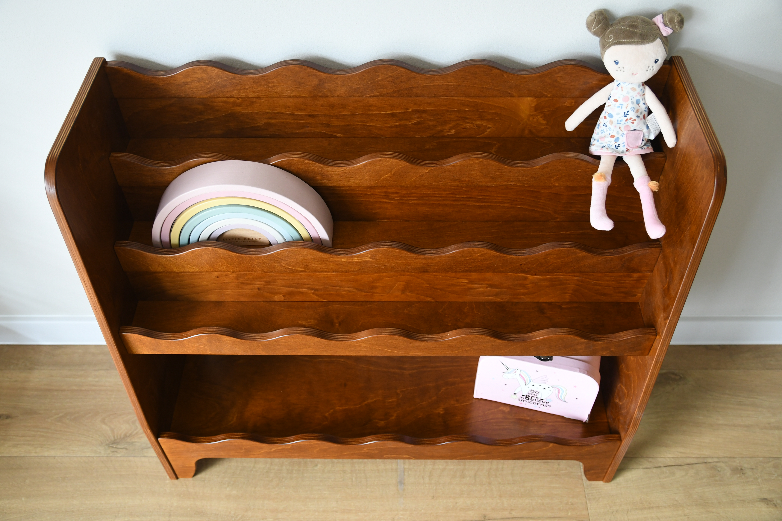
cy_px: 260
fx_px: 782
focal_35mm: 36
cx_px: 391
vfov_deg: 36.9
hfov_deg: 53.1
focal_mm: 24
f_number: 3.5
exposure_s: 1/50
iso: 800
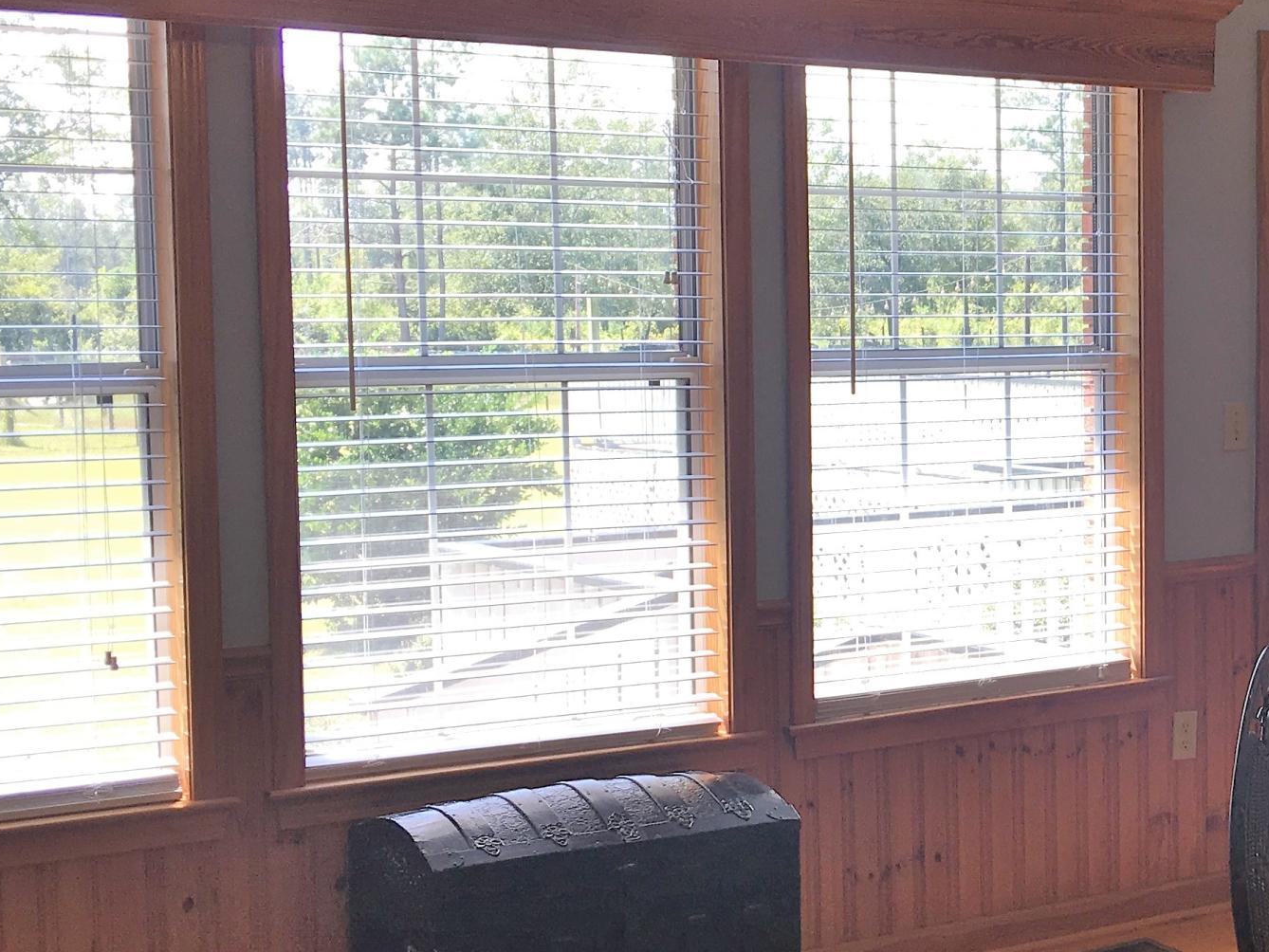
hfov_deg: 28.7
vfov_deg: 22.6
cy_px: 517
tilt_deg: -4.7
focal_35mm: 65
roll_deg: +0.1
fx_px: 2383
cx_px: 1134
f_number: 2.2
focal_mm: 4.15
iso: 25
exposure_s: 1/128
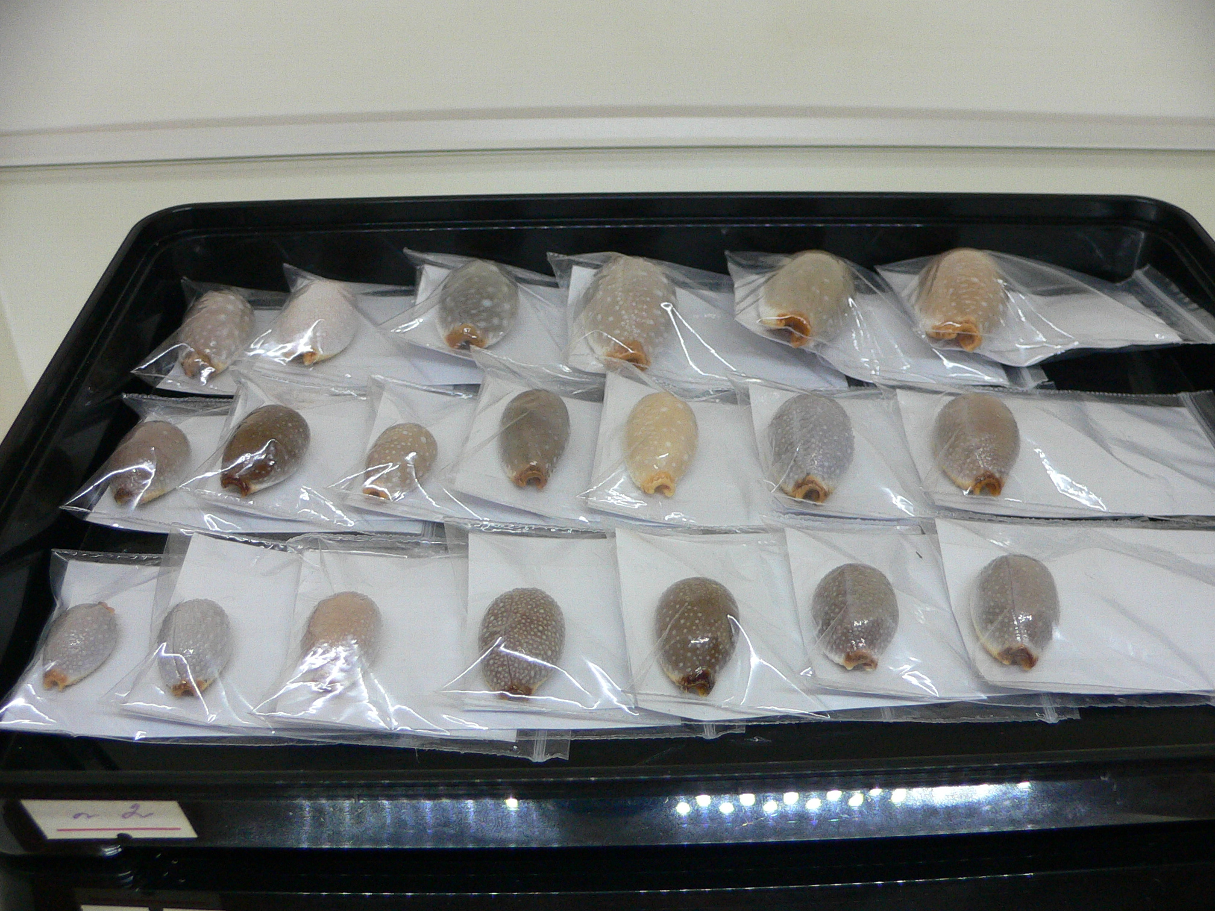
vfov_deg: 40.7
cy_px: 456
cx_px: 608
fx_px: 1228
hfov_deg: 52.6
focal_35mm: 35
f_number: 2.8
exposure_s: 1/60
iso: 200
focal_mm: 4.6
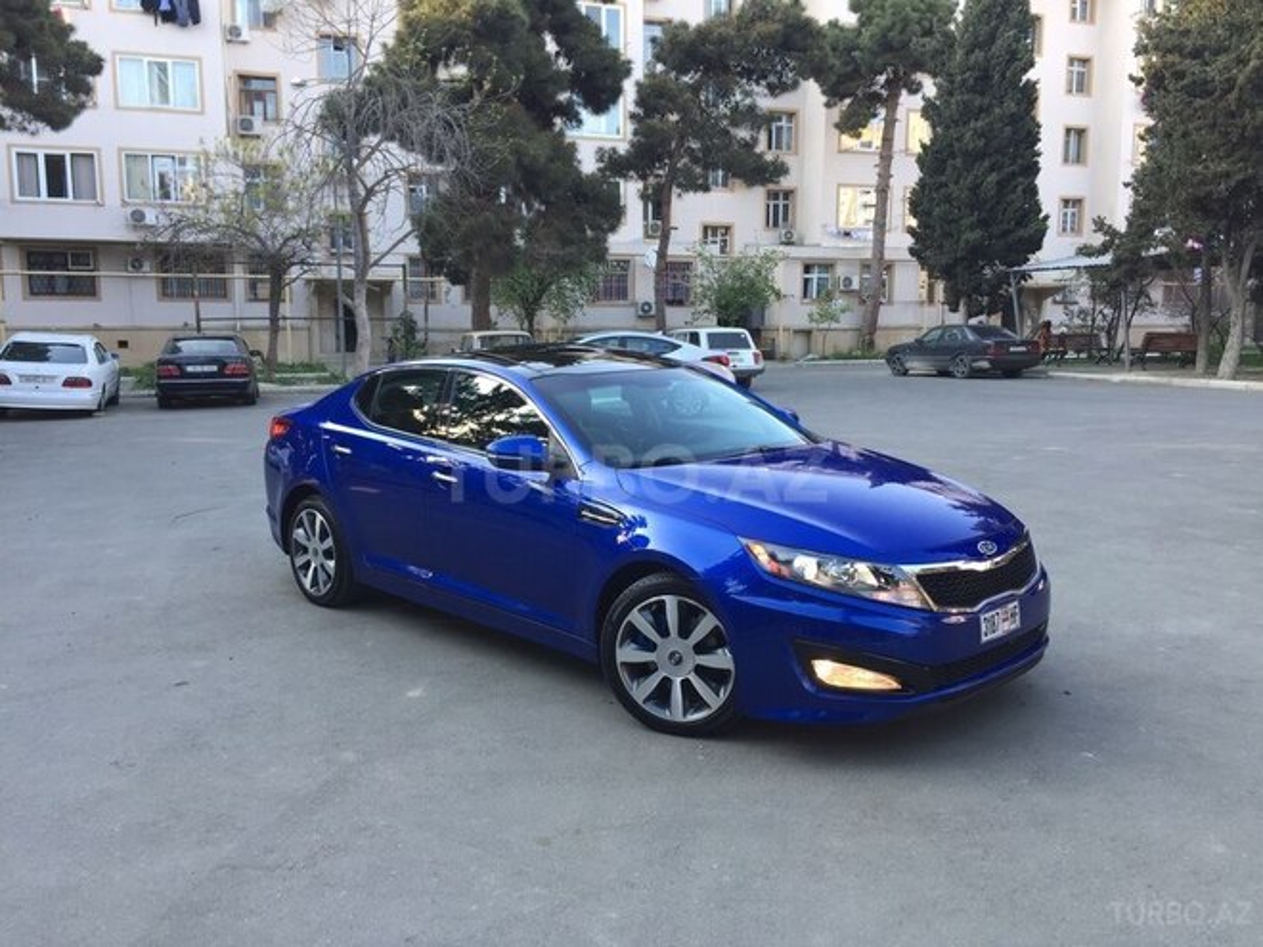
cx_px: 632
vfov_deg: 48.2
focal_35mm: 29
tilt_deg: -8.4
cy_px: 474
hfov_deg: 61.7
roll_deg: -0.3
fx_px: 1058
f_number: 2.2
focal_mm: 4.15
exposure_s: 1/100
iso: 32
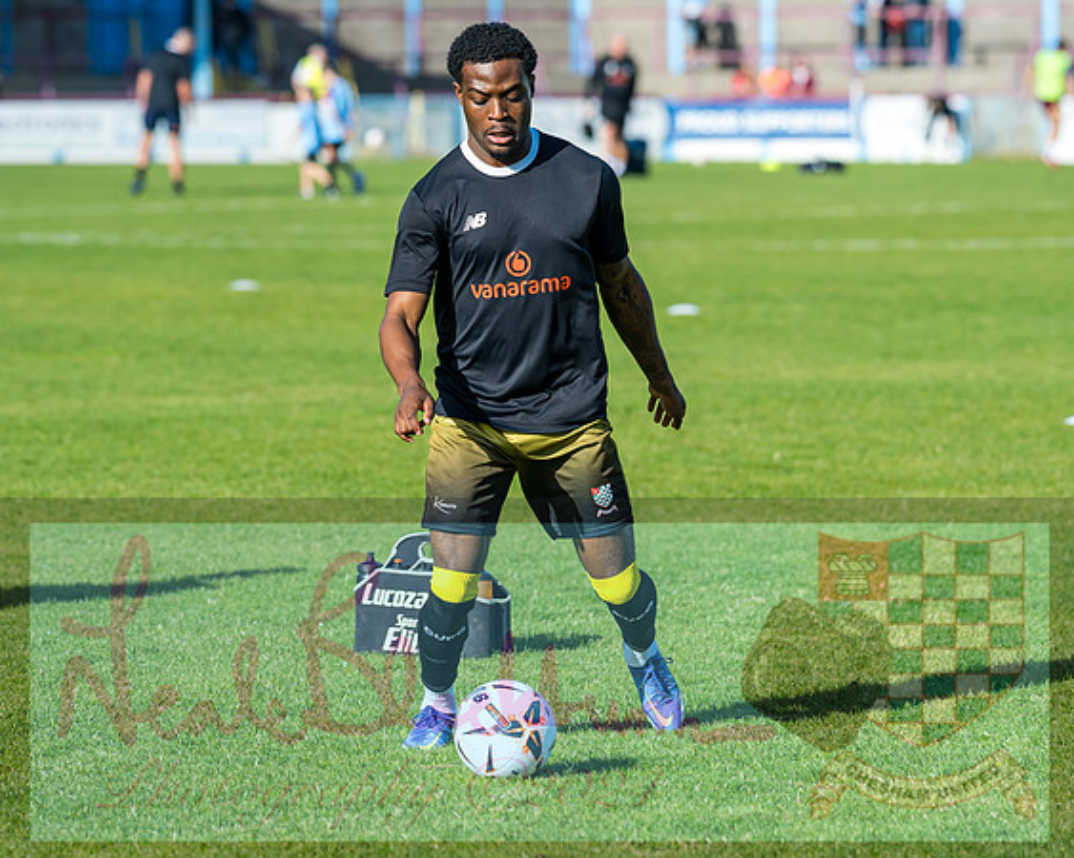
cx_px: 564
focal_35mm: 225
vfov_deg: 6.9
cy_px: 491
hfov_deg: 8.6
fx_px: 7153
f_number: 3.2
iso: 50
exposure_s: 1/800
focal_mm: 135
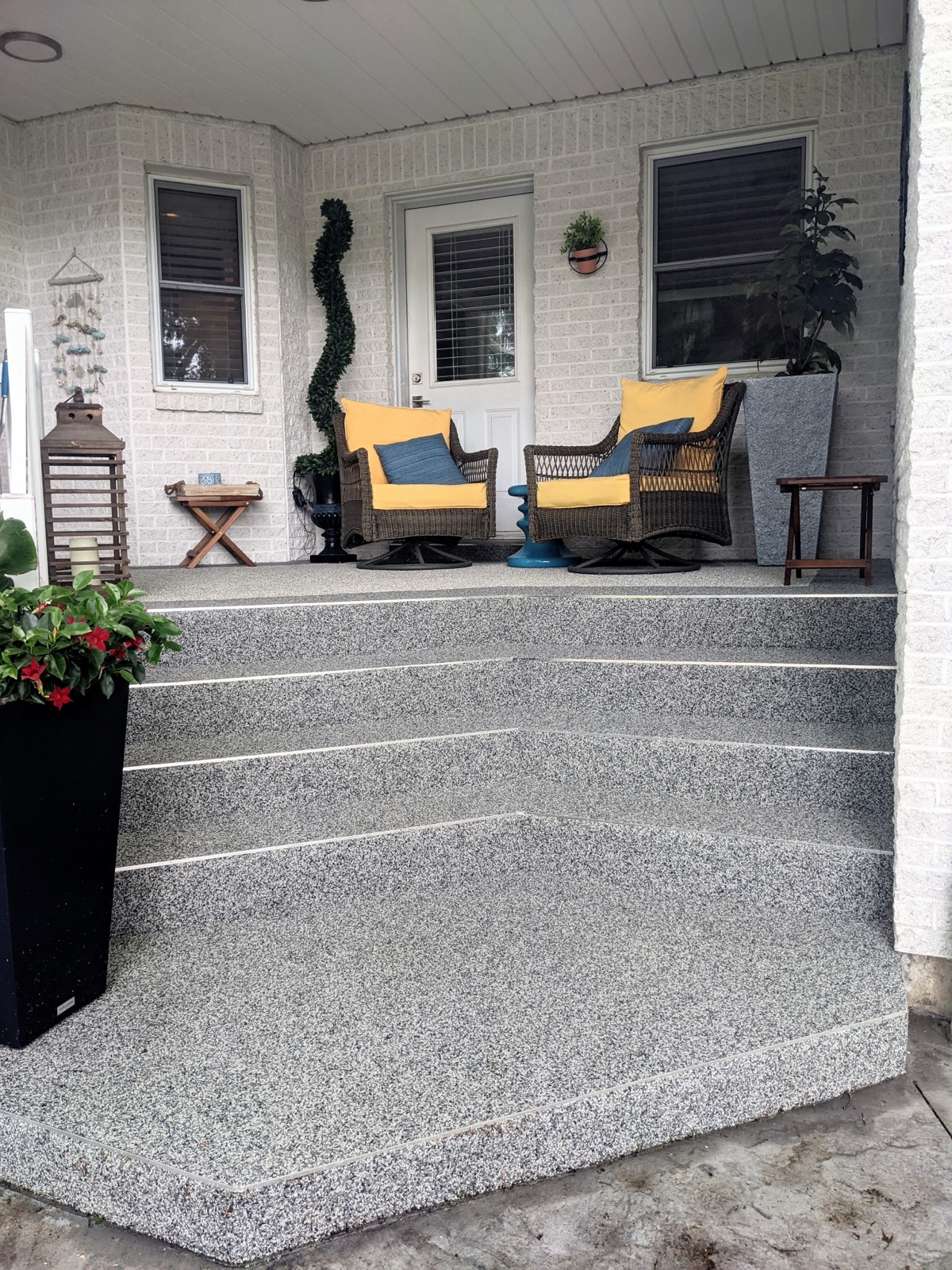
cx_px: 476
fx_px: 990
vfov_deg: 65.3
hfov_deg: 51.4
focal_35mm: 27
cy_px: 635
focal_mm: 4.38
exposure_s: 1/127
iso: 61
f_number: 1.73
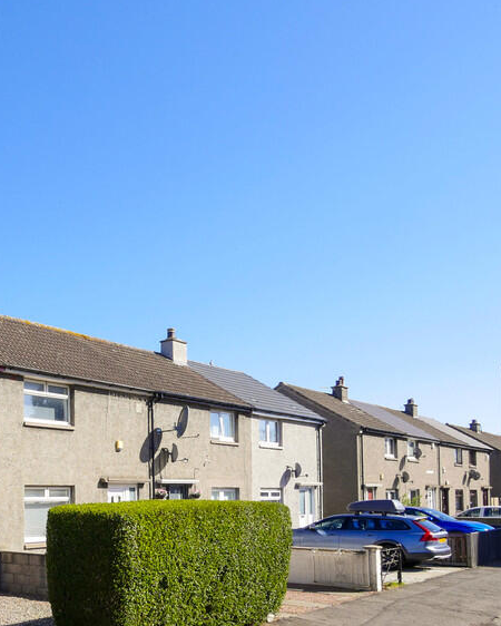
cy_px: 360
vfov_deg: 55.4
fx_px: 593
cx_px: -14
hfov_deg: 39.6
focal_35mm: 32
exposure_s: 1/320
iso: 200
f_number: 6.3
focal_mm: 9
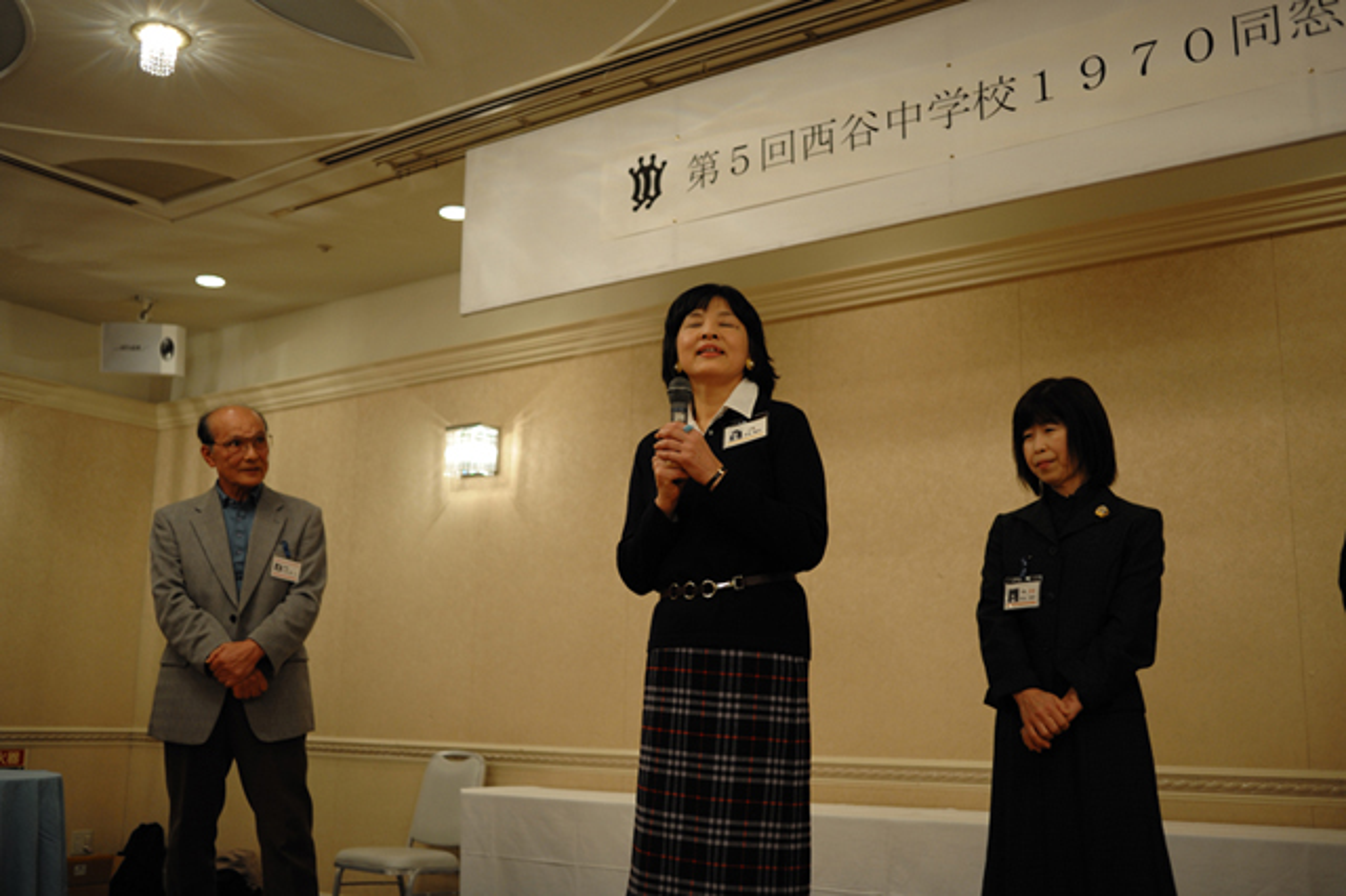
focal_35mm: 35
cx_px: 673
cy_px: 448
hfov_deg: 54.5
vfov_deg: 37.8
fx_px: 1308
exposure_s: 1/100
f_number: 2.8
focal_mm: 35
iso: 900
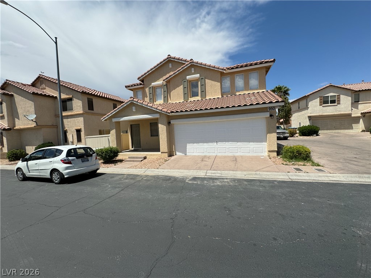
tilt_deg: -2.4
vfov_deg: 85.7
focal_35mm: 14
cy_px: 139
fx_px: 150
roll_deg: +3.0
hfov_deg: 102.1
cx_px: 186
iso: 50
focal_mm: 2.22
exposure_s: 1/3390
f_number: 2.2
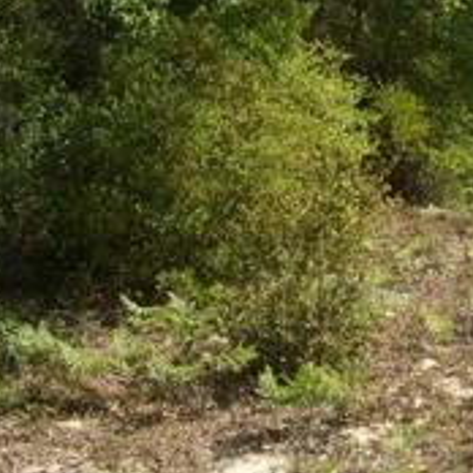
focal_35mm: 71
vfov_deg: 24.1
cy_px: 120
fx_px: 1098
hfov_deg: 24.1
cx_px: 348
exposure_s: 1/320
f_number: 4.3
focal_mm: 5.8
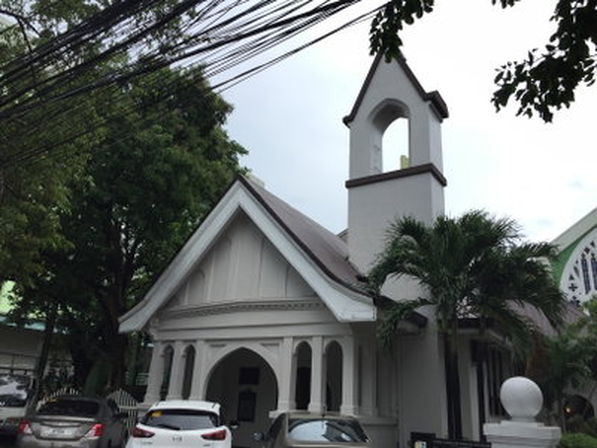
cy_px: 224
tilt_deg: +20.5
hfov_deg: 61.7
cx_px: 298
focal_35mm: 29
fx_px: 500
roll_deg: -4.0
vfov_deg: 48.2
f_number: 2.2
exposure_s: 1/824
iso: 32
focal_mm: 4.15
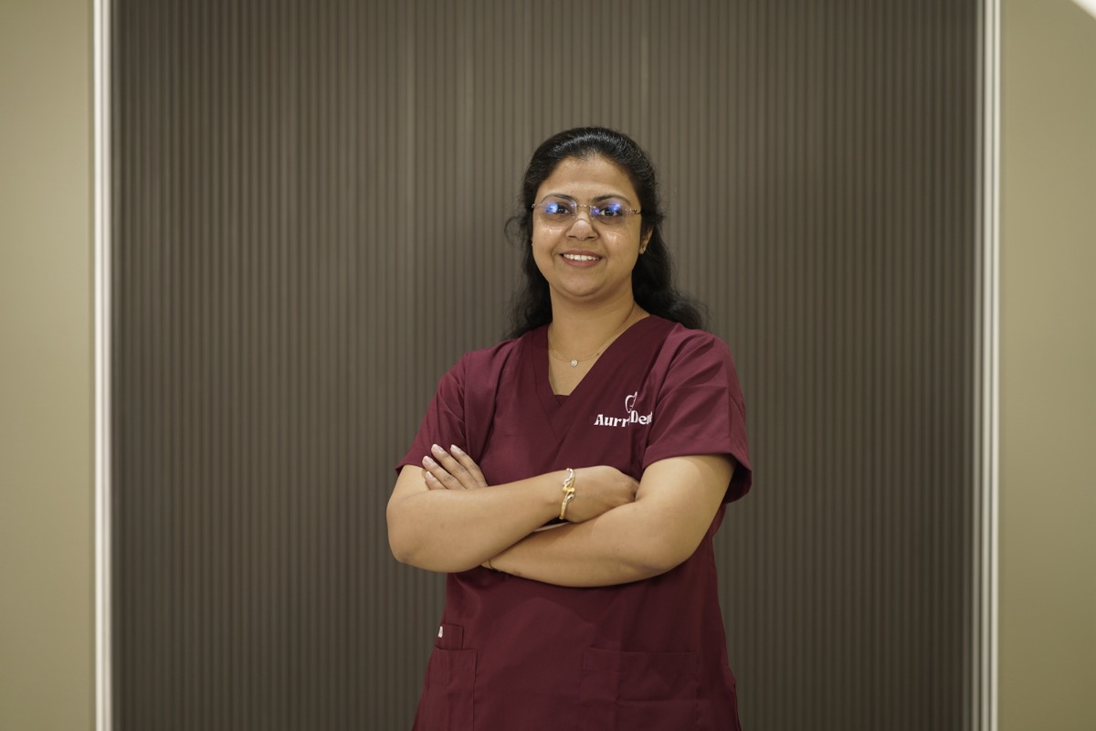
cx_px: 548
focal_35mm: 85
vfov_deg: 16.1
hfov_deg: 23.9
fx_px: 2588
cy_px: 366
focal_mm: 85
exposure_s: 1/100
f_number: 1.6
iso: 100
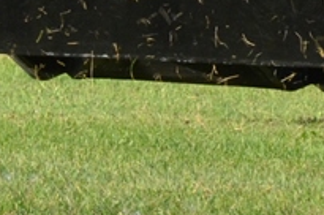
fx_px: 5517
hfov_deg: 3.4
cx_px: 115
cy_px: -104
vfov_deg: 2.2
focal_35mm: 614
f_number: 11
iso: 1000
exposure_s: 1/500
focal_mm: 105
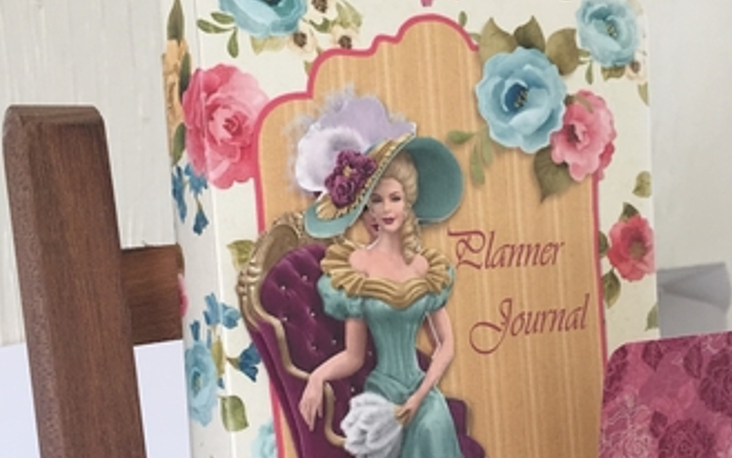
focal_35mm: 42
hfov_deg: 47.2
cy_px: 296
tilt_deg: -10.3
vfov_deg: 30.4
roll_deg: -0.5
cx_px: 373
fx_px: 838
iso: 160
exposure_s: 1/33
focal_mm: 4.15
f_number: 2.2
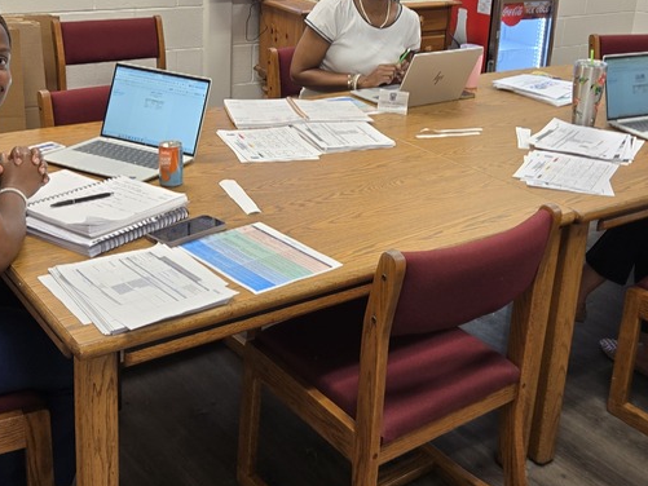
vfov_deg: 30.7
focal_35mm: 47
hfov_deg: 40.4
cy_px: 168
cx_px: 338
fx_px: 880
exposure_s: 1/60
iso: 64
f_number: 1.8
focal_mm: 5.4
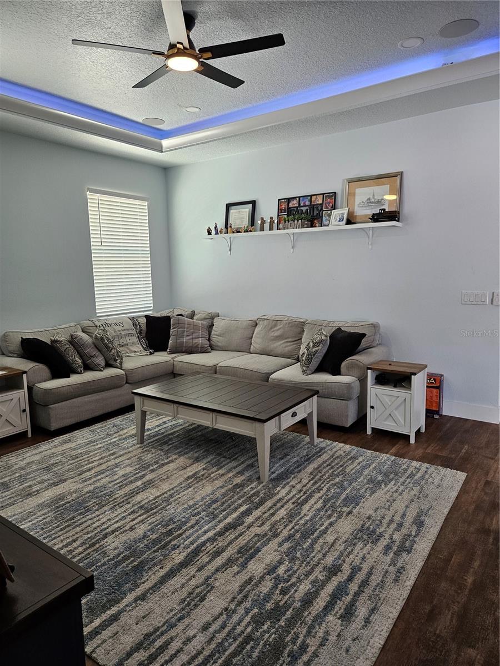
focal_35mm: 23
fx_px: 443
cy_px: 333
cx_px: 250
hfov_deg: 58.9
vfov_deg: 73.9
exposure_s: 1/180
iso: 200
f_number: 1.8
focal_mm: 5.4
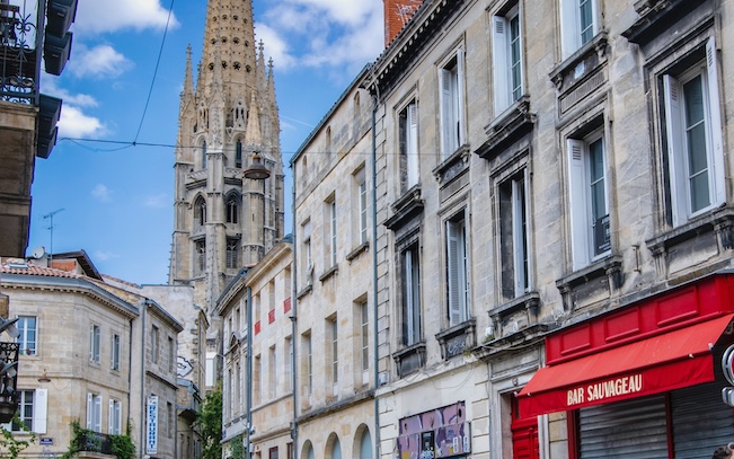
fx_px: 940
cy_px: 312
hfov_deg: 42.0
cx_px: 502
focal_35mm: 47
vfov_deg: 27.2
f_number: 11
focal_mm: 20
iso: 100
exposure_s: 1/125
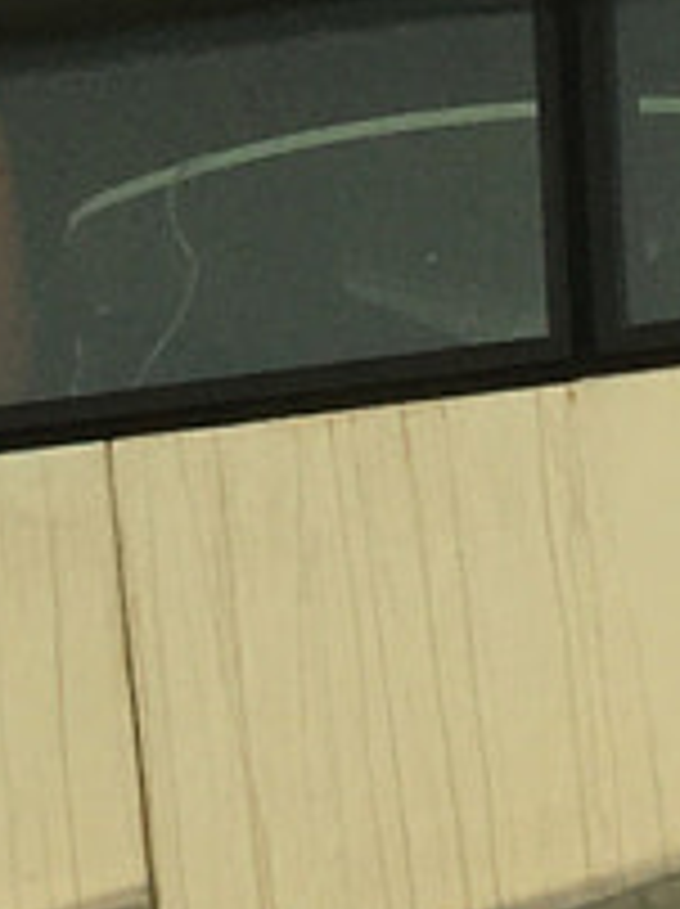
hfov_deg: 6.3
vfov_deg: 7.9
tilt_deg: +40.1
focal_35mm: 230
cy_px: -1336
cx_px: -567
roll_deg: -4.9
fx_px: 6037
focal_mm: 4.15
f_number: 2.2
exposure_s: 1/447
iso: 25
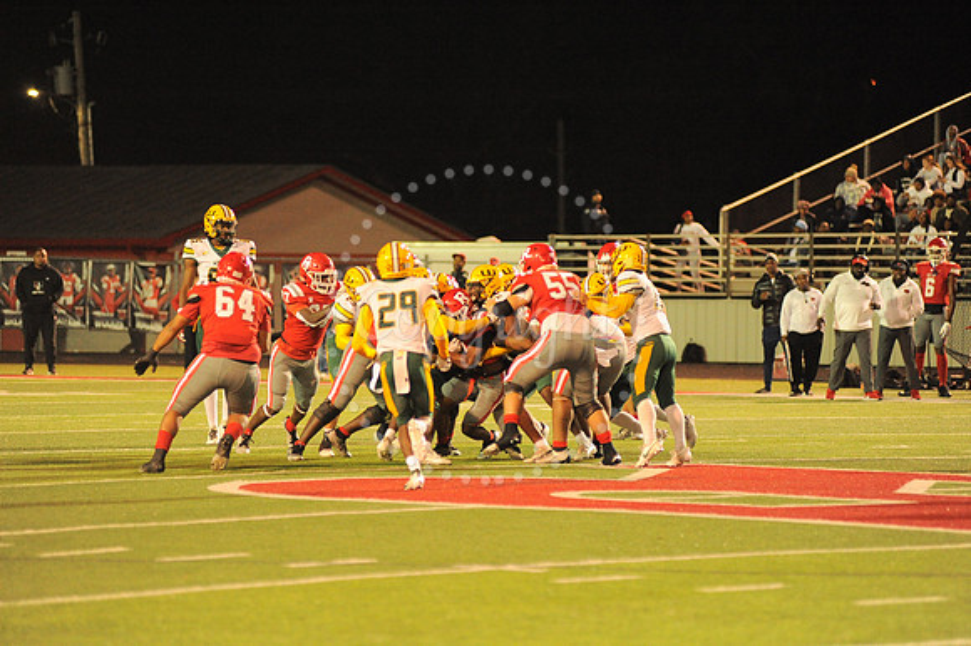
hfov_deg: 10.3
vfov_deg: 6.9
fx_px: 5391
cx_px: 486
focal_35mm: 200
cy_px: 323
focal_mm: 200
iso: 5000
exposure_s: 1/320
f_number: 3.2
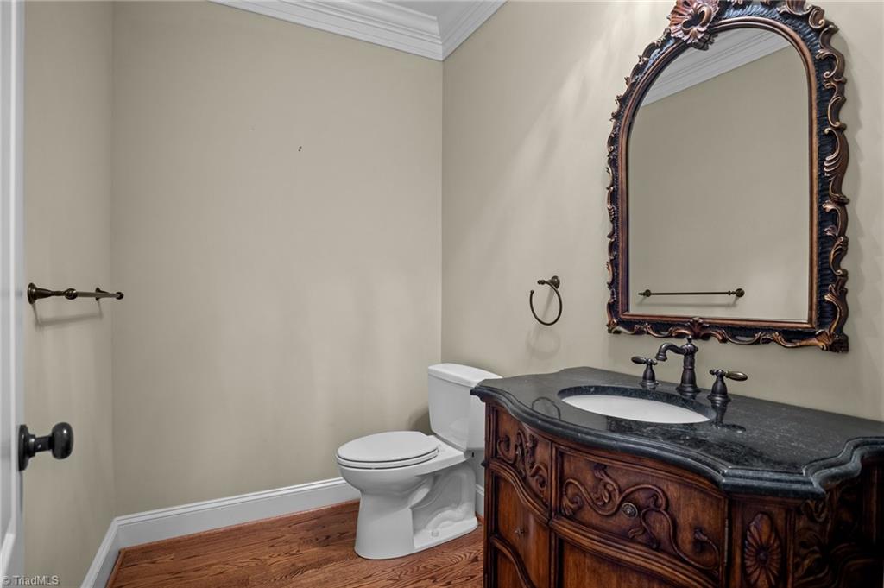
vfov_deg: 70.3
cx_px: 442
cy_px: 294
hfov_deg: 93.3
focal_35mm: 17
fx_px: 417
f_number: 6.3
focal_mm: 17
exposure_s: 1/1.25
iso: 500
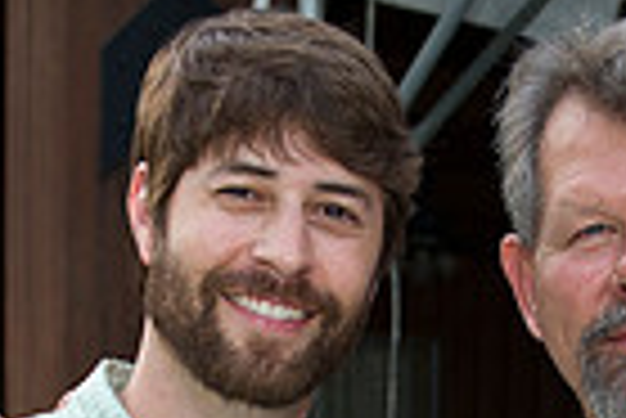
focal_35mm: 121
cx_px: 410
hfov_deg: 16.9
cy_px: 593
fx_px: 2106
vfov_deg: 11.0
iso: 640
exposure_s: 1/100
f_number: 4
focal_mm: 29
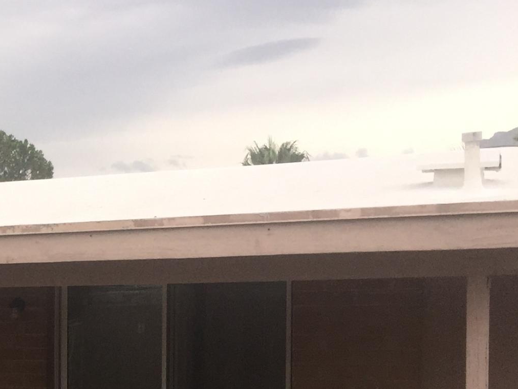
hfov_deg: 19.9
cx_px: -241
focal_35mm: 86
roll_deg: -0.5
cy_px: 443
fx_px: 1287
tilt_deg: -0.5
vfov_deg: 16.6
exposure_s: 1/1980
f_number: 2.2
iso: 32
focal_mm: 4.15
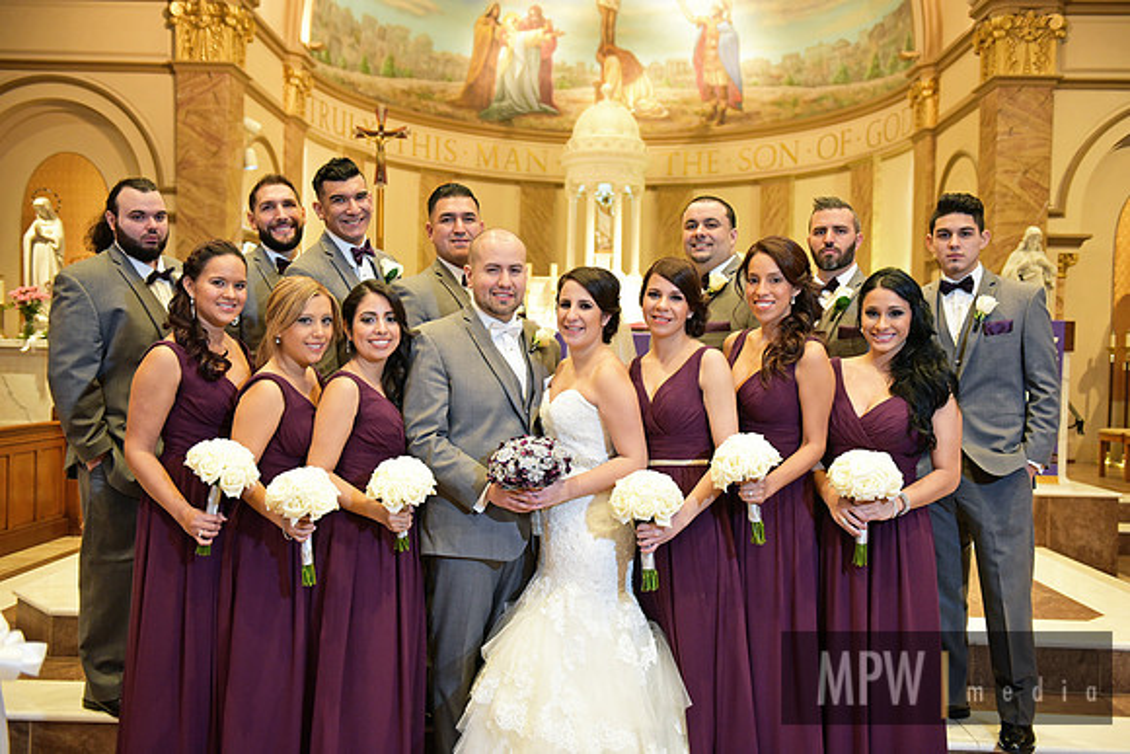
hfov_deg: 54.4
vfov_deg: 37.9
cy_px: 377
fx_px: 1099
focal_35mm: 35
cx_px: 565
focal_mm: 35
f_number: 3.2
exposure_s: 1/160
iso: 2000
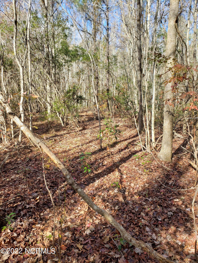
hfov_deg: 53.1
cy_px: 132
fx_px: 198
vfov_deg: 67.3
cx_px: 99
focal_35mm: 26
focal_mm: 4.3
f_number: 2.4
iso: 50
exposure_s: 1/289
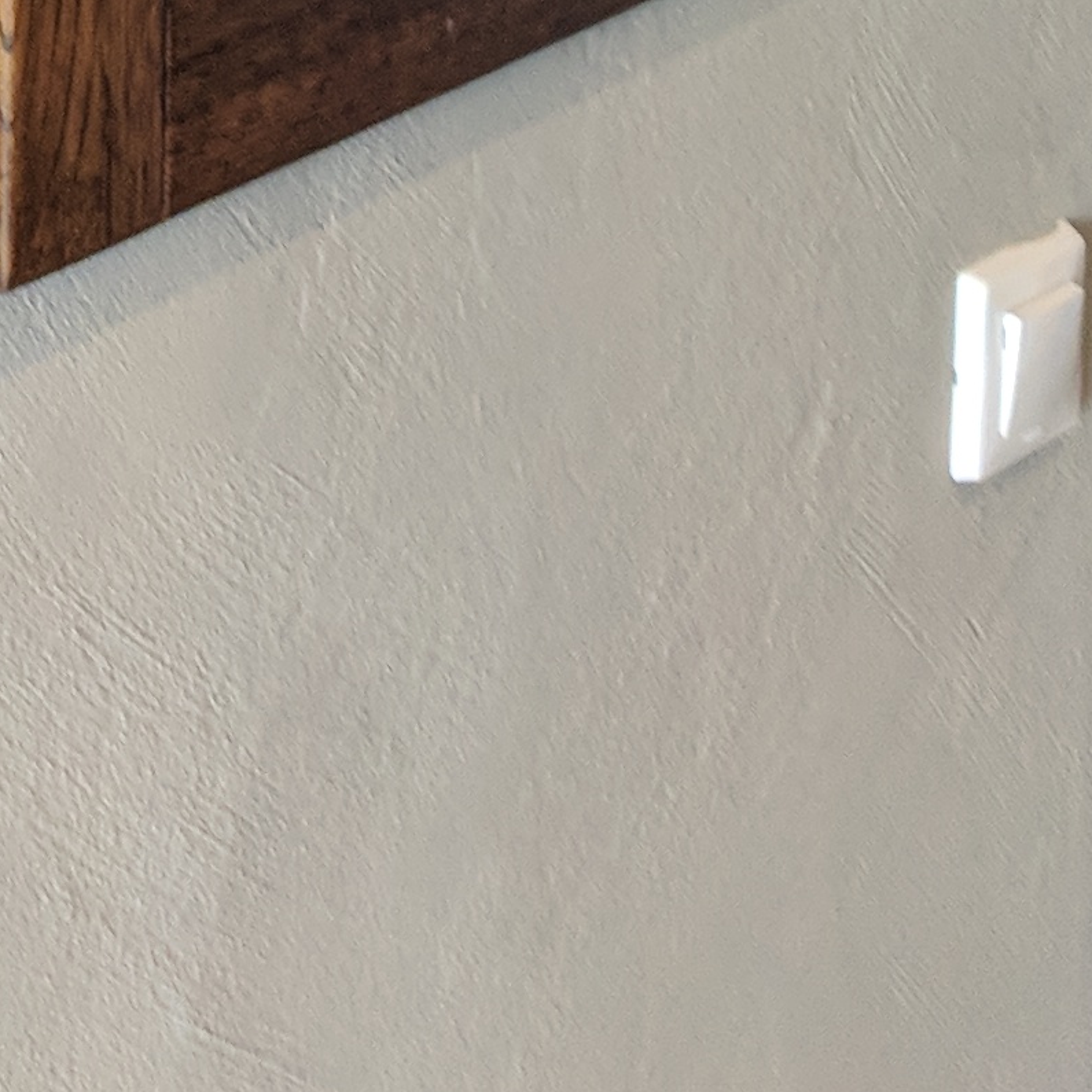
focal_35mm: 117
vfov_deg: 12.2
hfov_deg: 13.8
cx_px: -646
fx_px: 4176
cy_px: -1420
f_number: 2
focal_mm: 4.67
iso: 548
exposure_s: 1/50
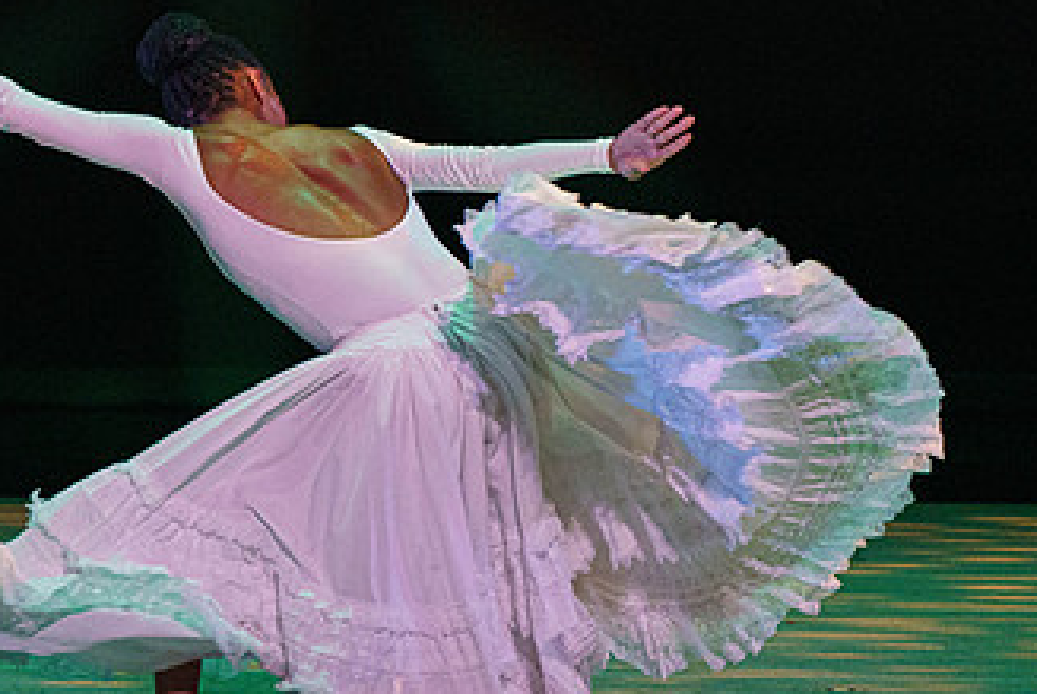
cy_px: 126
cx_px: 172
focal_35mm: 770
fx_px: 22210
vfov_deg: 1.8
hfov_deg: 2.7
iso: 5000
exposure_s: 1/400
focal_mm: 376
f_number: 6.3
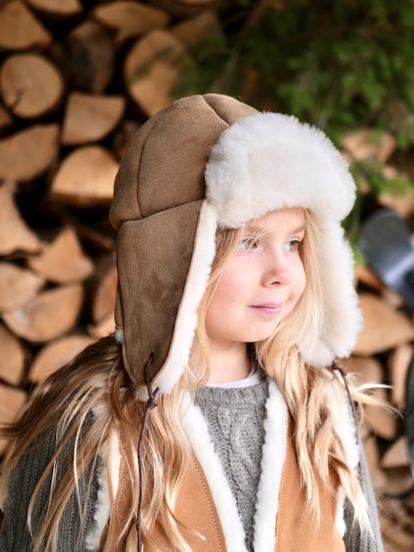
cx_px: 207
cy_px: 276
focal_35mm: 50
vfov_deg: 38.2
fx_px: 797
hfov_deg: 29.1
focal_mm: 25
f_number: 1.7
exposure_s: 1/400
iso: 200
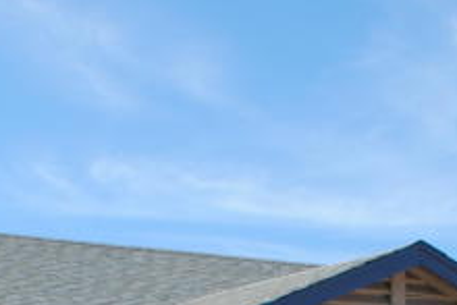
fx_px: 2185
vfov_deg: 7.6
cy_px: 660
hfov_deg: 11.9
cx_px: 234
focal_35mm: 172
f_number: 8
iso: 100
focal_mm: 22
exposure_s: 1/250
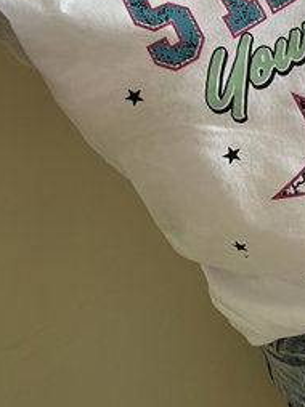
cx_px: 287
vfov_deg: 29.1
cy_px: 18
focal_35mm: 63
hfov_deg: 22.5
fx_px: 741
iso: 100
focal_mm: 2.71
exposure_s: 1/84
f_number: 2.2
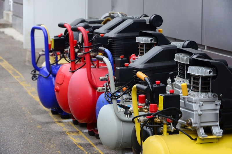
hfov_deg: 18.2
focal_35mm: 112
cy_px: 77
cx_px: 116
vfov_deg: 12.1
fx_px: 724
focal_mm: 75
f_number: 5.3
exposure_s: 1/125
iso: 200
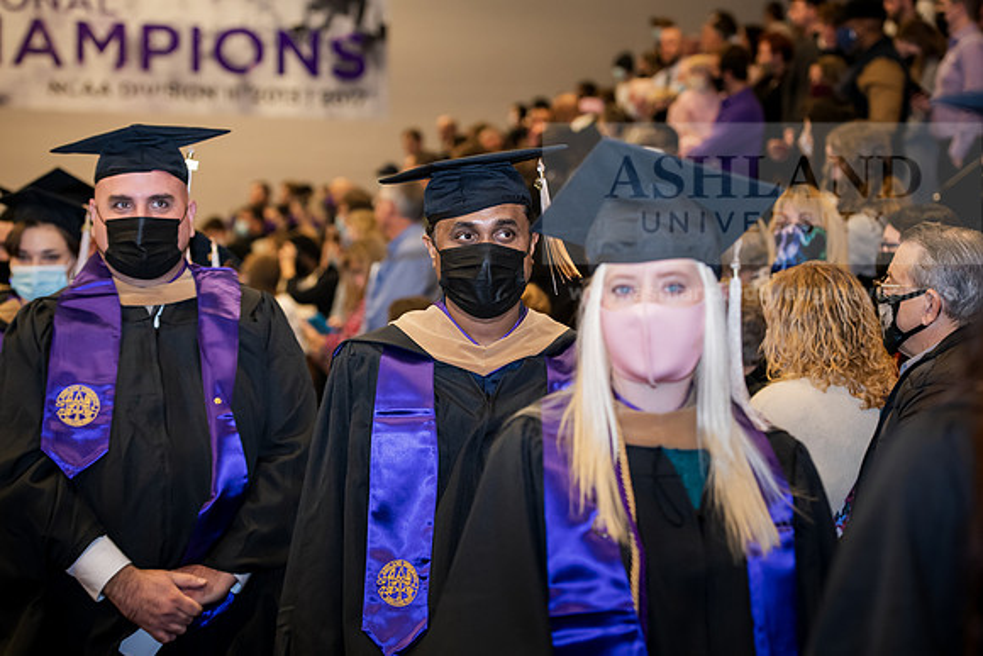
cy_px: 328
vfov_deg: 16.1
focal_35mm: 85
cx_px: 492
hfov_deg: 23.9
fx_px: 2321
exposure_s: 1/200
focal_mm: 85
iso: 2000
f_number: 4
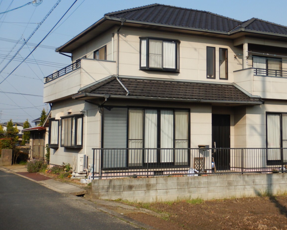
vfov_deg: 27.1
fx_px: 476
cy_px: 101
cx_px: 183
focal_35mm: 56
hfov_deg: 33.4
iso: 125
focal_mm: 7.8
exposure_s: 1/800
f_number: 4.3
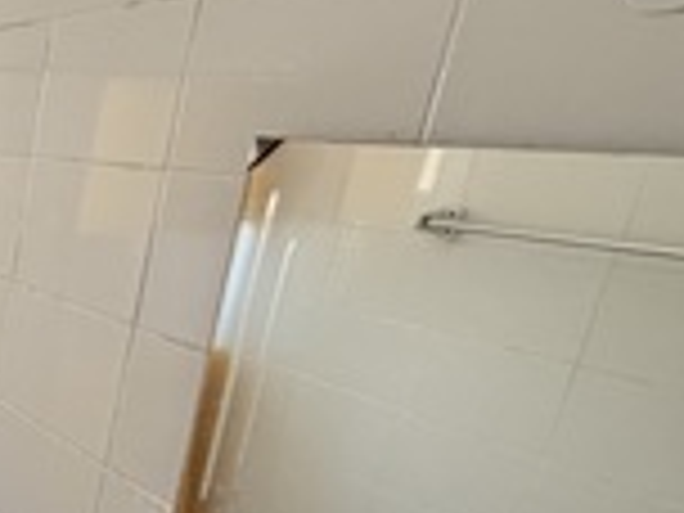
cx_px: -304
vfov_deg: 33.7
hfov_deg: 29.9
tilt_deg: -17.3
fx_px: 830
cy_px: 380
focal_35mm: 42
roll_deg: -0.8
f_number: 2.2
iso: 320
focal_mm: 2.22
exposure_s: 1/71
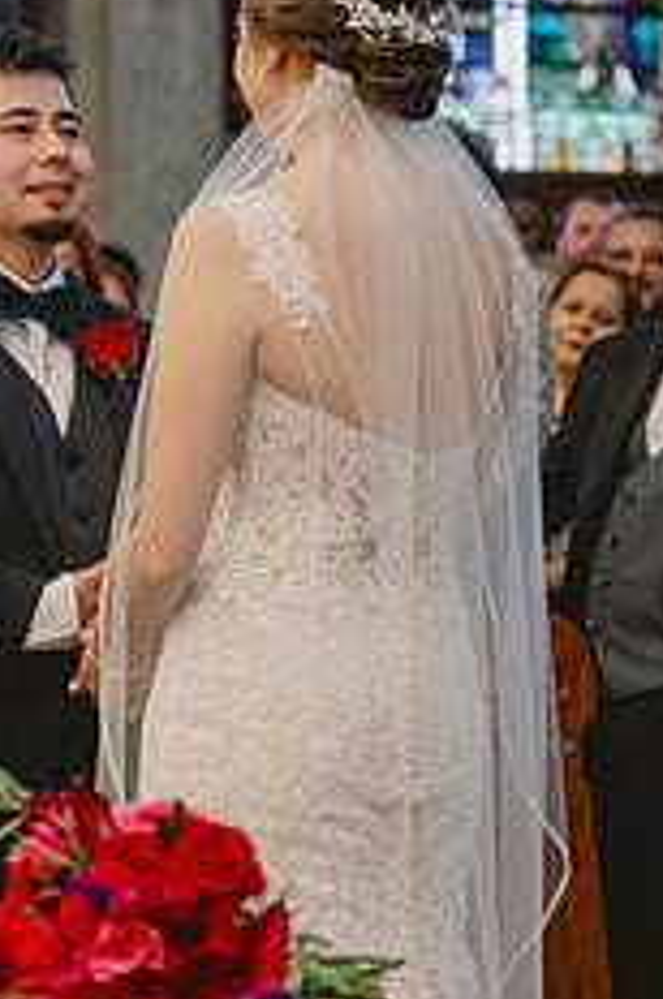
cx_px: 153
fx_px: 3768
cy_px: 590
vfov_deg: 15.1
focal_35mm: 136
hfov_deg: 10.0
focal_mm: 70
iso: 1250
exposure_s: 1/160
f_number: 2.8
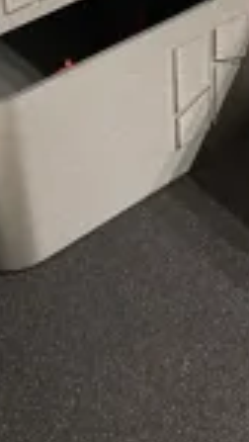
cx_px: 181
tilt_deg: -33.0
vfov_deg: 26.5
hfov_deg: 15.9
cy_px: 9
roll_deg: +3.8
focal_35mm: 76
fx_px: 891
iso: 320
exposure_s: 1/50
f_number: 1.8
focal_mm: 4.25
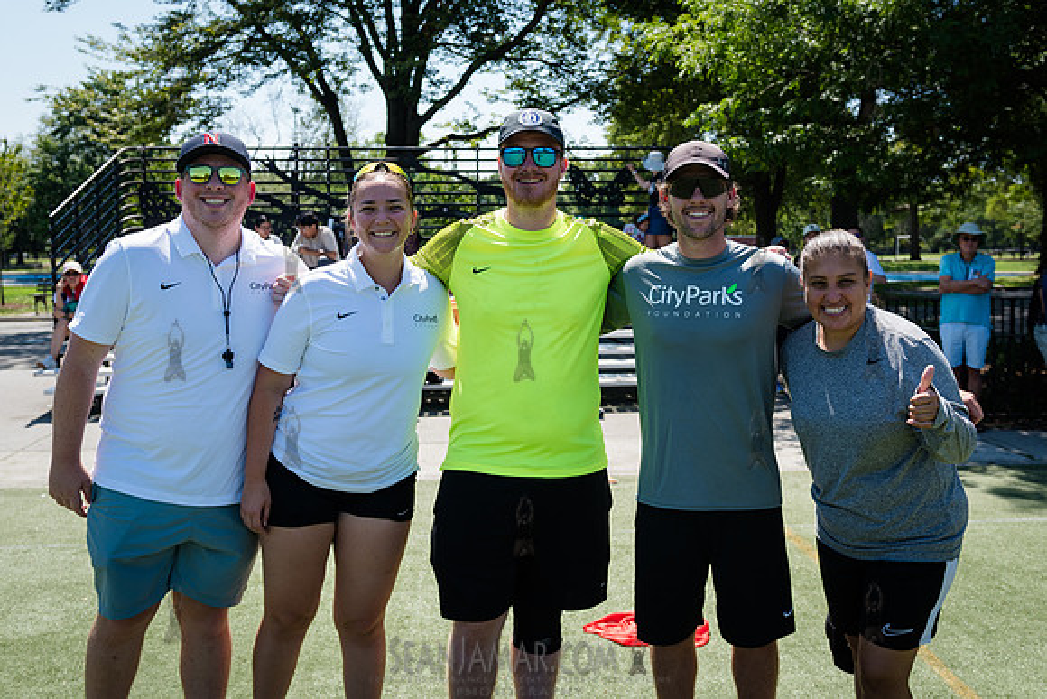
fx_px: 1114
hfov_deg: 50.3
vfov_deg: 34.8
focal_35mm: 38
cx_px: 542
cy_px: 311
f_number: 4
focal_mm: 31
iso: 200
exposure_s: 1/800
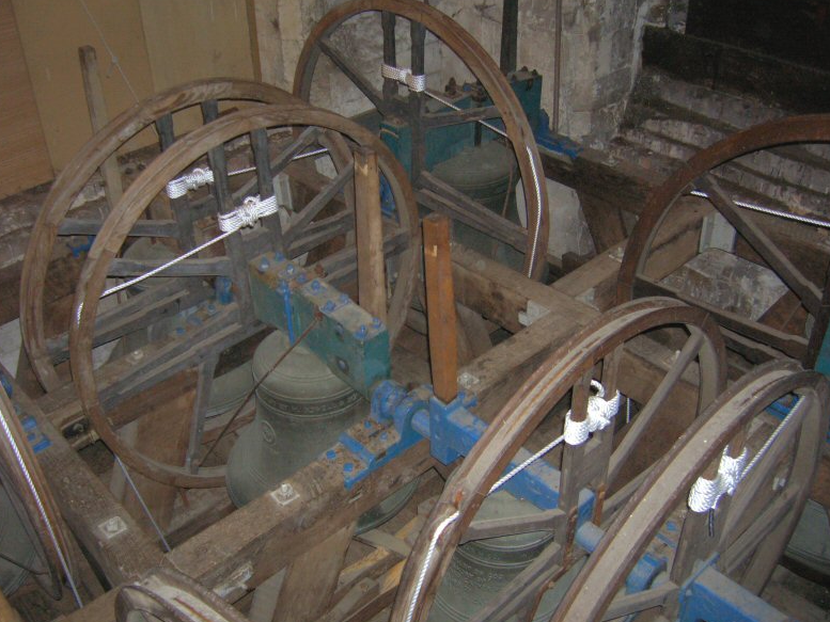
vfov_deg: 40.7
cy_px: 308
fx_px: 839
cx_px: 412
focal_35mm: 35
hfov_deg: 52.6
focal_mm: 5.7
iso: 200
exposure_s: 1/60.1
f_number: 2.9
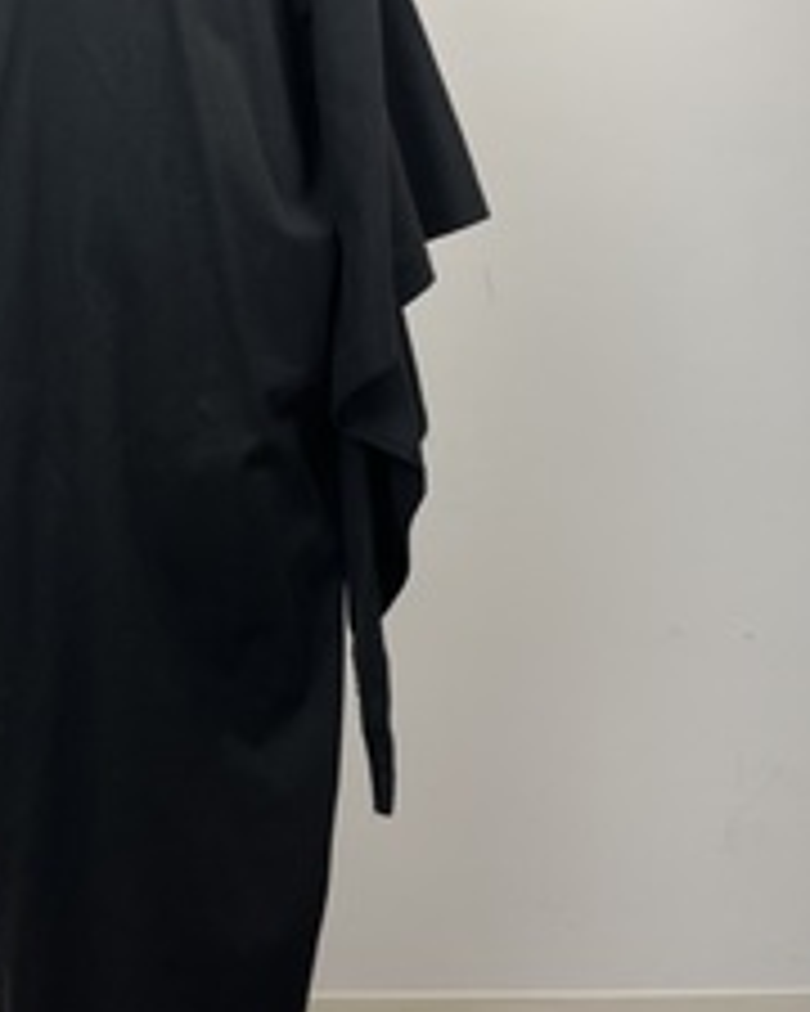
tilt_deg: +0.1
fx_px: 1348
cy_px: 317
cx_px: 140
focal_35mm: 45
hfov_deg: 32.3
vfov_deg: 40.5
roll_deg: +1.3
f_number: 1.6
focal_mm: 5.1
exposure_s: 1/120
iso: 64
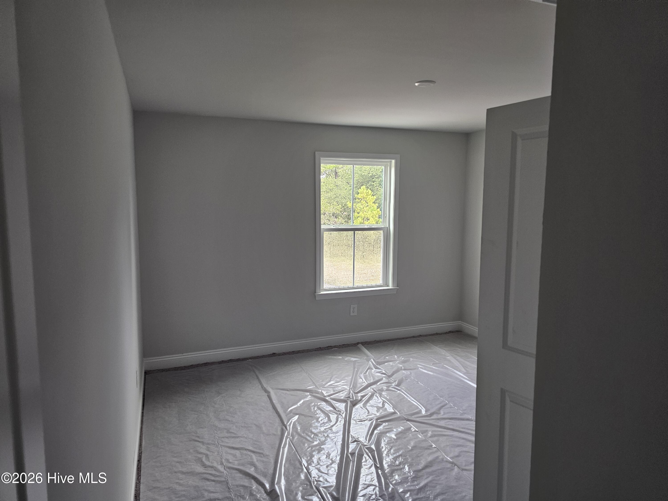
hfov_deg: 73.9
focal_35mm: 23
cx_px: 334
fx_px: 444
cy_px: 250
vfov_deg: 58.9
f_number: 1.7
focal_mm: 6.3
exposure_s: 1/180
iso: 200
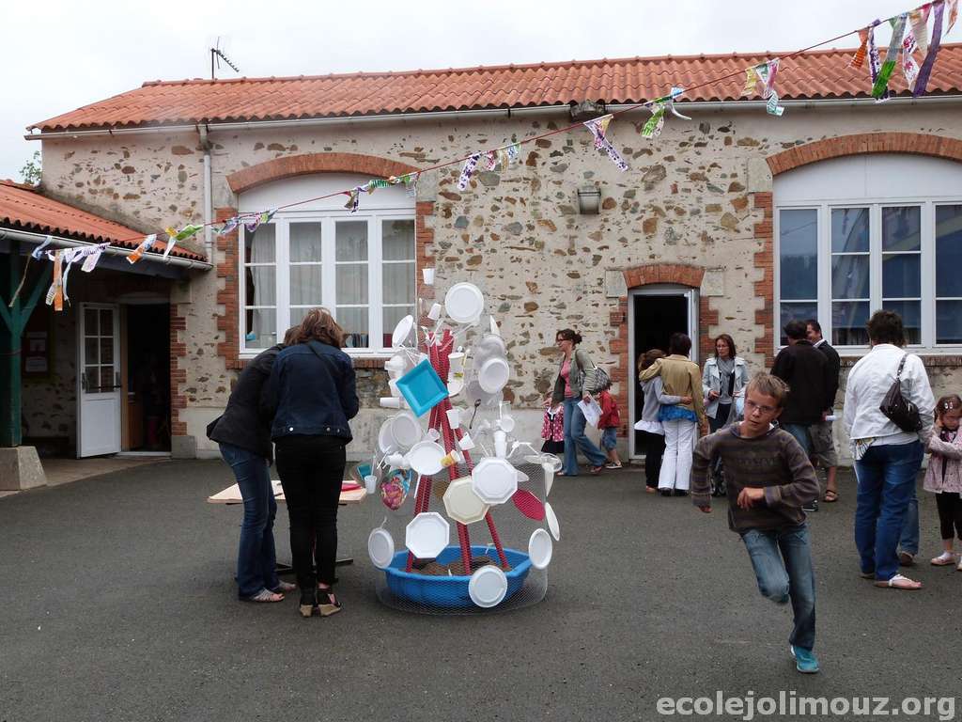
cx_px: 481
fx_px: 1056
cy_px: 361
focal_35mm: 38
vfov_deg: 37.7
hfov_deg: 49.0
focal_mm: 6.7
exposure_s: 1/250
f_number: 5.6
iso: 100
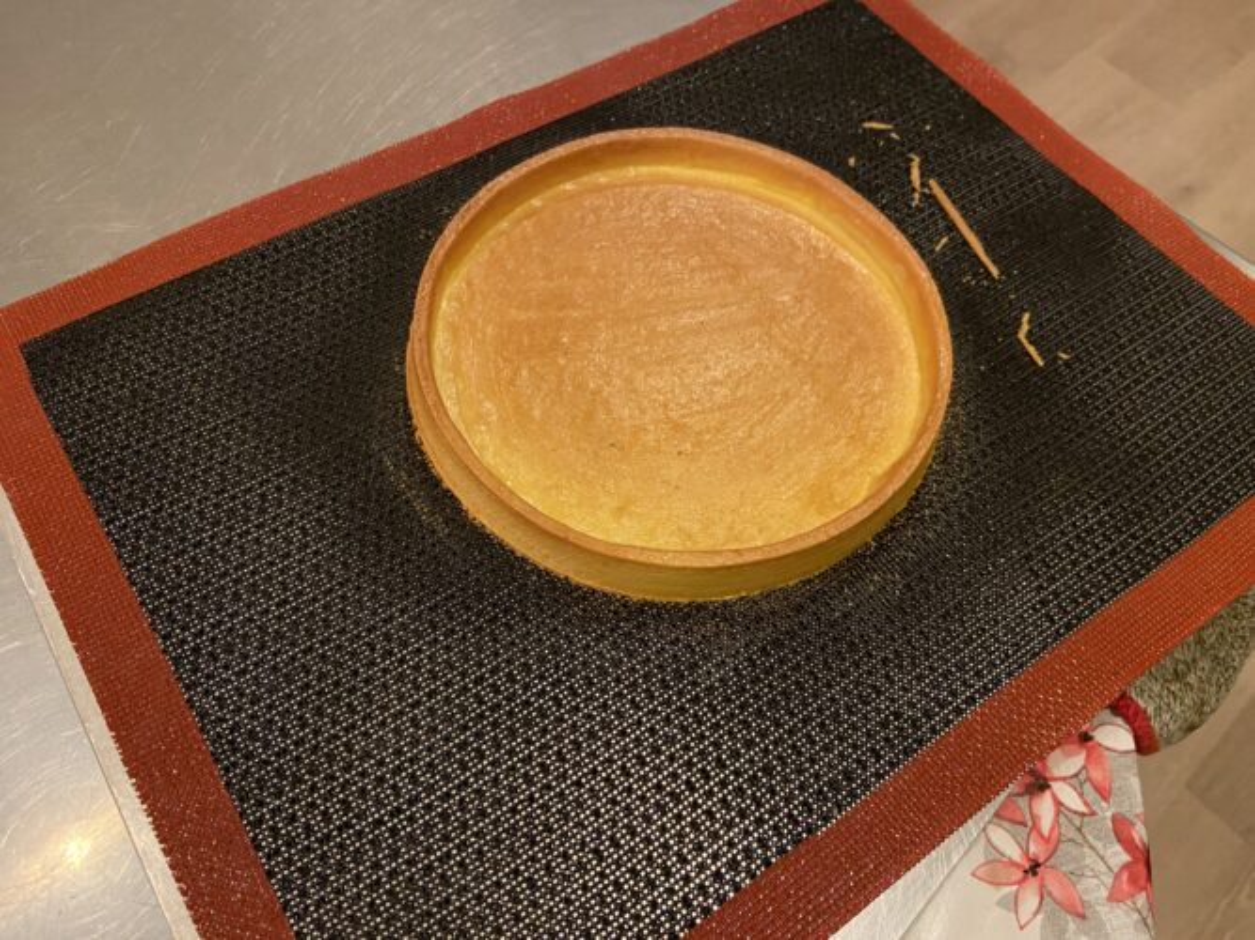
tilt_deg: -61.4
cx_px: 628
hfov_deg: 67.3
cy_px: 470
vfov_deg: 53.0
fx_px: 942
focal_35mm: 26
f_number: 1.8
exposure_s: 1/33
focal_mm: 4.25
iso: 500
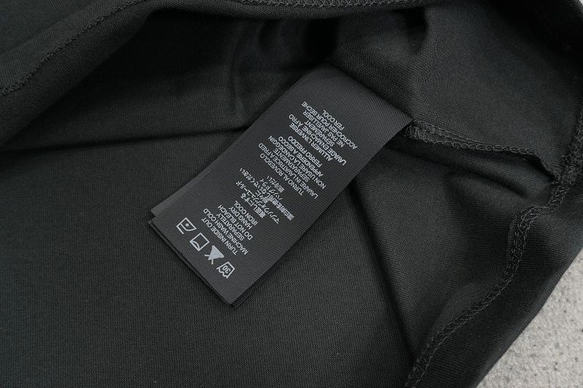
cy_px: 194
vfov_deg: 31.9
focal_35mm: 42
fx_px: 680
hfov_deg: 46.4
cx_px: 292
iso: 1000
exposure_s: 1/160
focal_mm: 28
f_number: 8
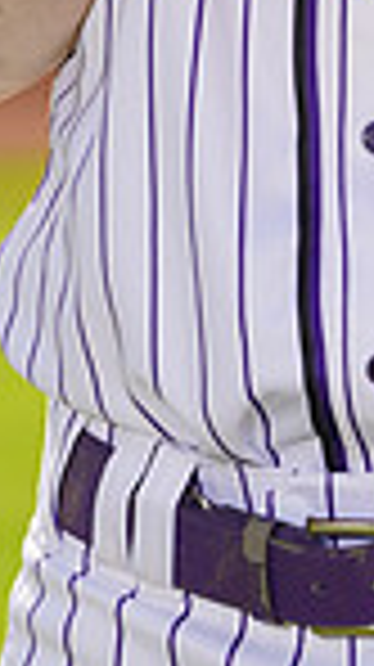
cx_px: 471
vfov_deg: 2.1
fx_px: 18201
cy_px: -490
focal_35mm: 1030
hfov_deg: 1.2
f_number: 8
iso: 100
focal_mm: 250
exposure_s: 1/250
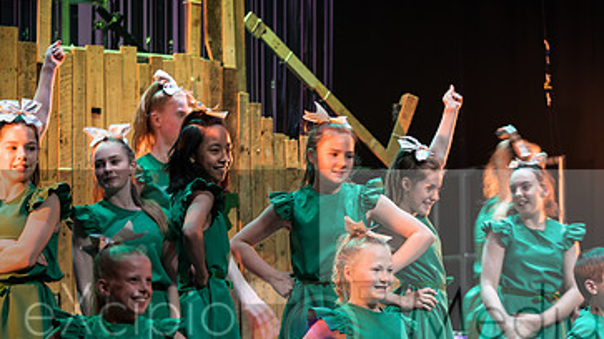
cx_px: 353
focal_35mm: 134
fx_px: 2146
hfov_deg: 16.0
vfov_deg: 9.0
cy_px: 321
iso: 640
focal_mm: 70
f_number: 2.8
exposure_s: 1/40
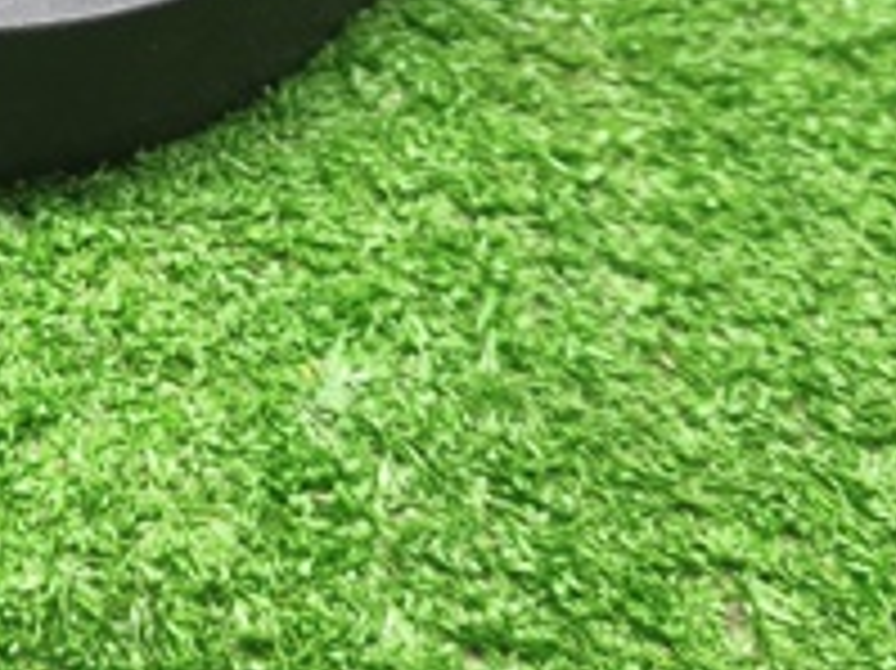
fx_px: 1914
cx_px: -59
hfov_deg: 24.8
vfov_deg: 18.8
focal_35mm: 74
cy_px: -135
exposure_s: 1/50
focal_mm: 5.35
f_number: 1.7
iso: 500
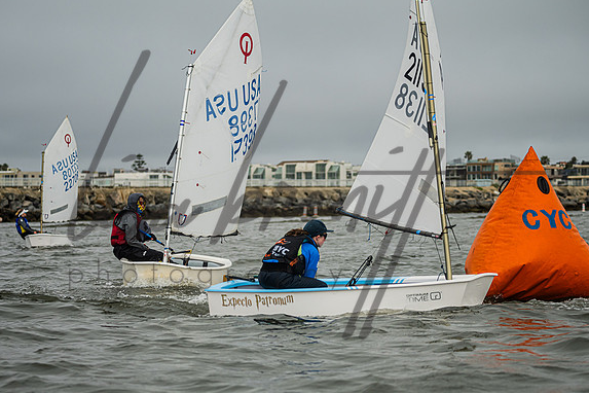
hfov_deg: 16.5
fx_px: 2029
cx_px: 277
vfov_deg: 11.1
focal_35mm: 124
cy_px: 235
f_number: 4.5
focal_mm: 100
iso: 320
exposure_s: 1/4000
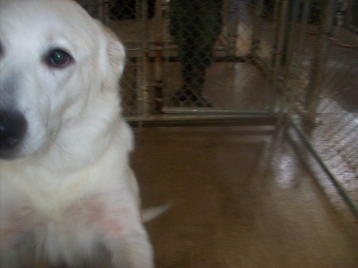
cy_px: 134
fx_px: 372
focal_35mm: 36
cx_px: 179
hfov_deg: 51.4
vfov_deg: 39.6
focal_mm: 6
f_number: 2.7
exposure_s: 1/64
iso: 200
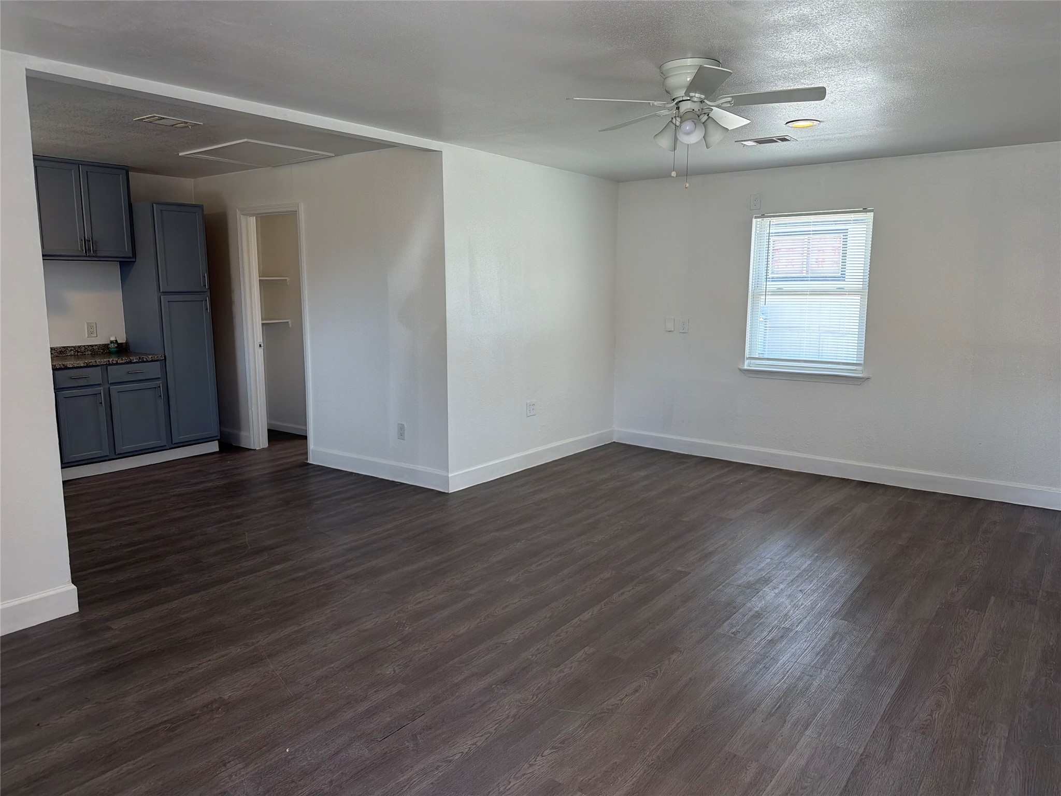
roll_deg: -0.2
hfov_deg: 71.6
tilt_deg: -8.1
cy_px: 398
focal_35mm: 24
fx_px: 736
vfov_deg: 56.8
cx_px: 530
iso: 80
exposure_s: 1/171
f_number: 1.78
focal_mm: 6.76
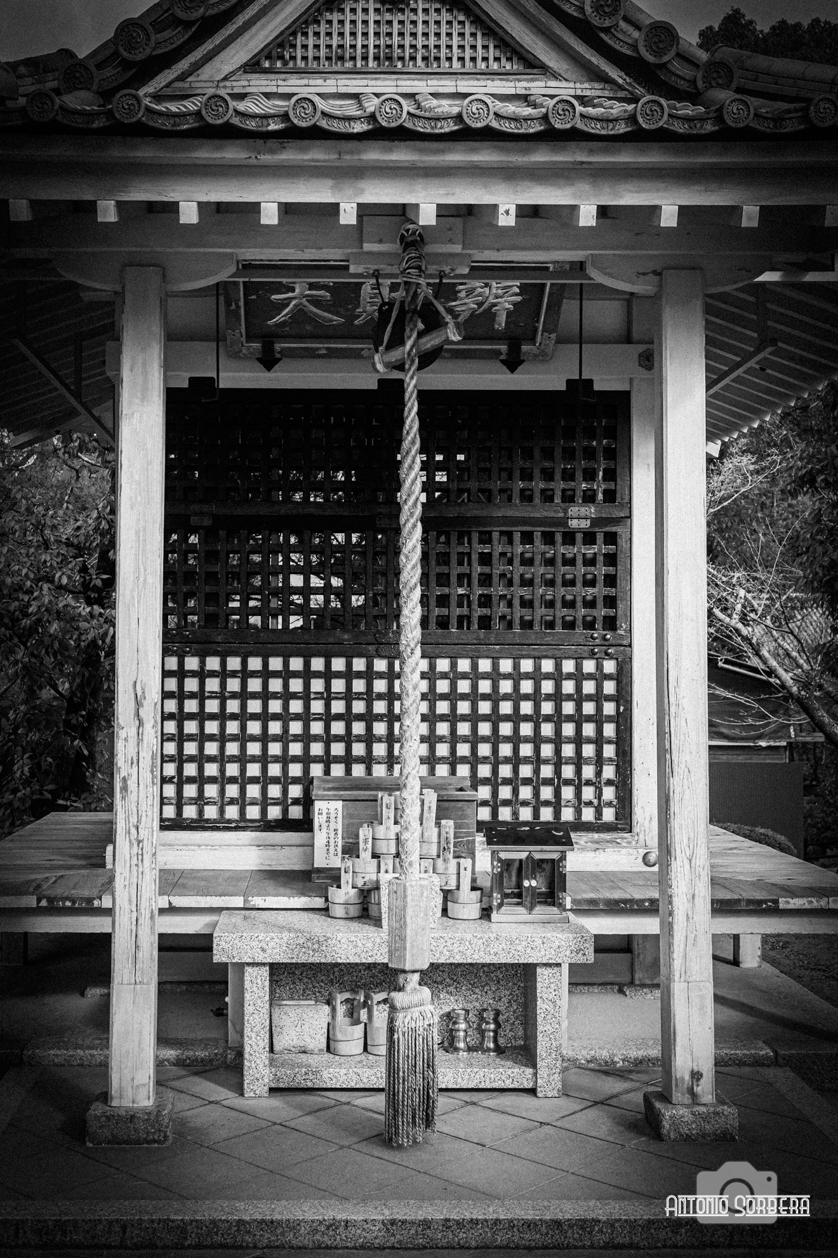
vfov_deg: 49.6
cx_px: 419
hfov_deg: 34.2
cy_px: 629
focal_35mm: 39
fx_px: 1362
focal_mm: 26
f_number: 4
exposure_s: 1/160
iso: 400
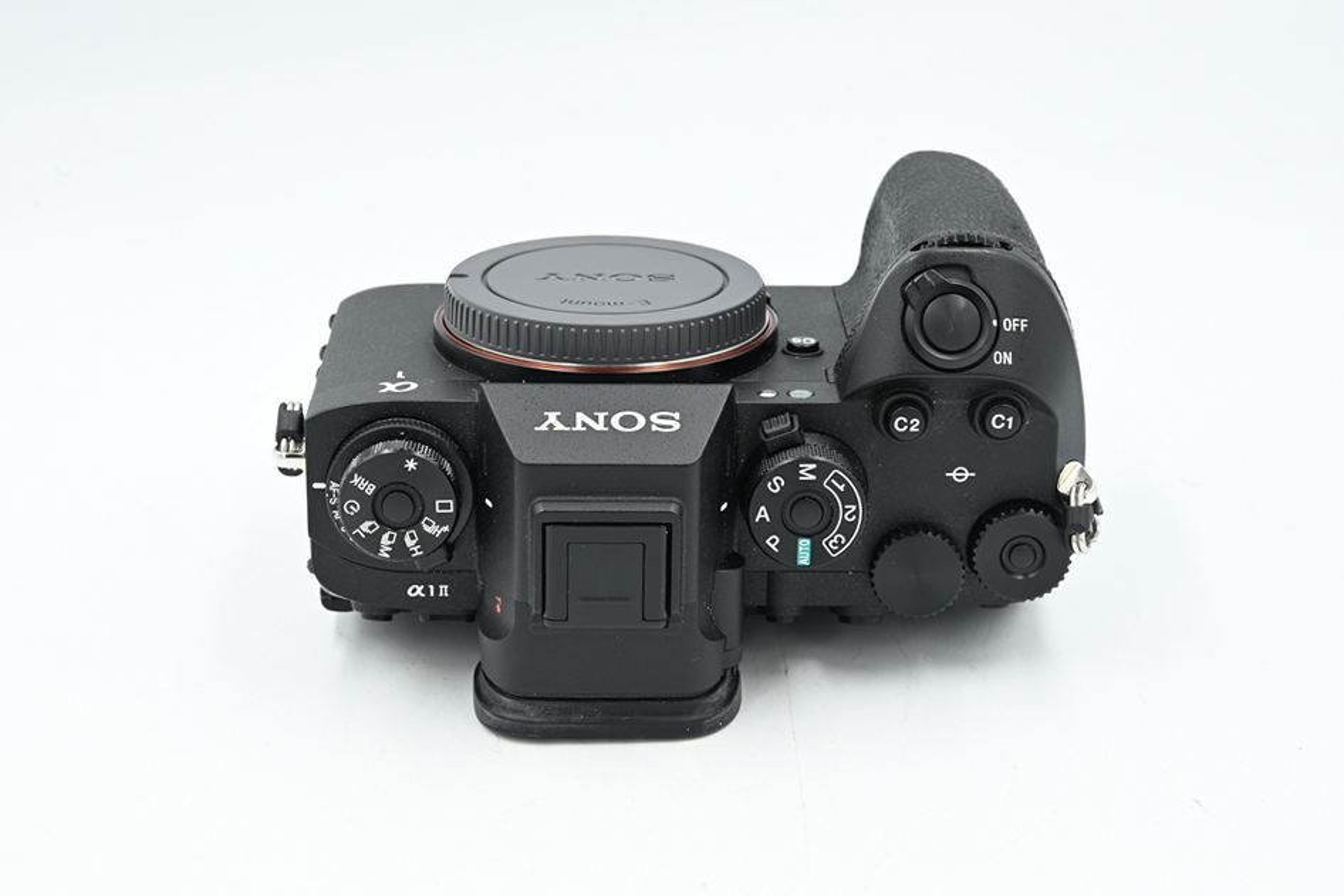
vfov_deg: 19.7
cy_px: 448
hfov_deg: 29.2
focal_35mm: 69
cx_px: 672
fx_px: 2576
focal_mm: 69
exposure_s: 1/10
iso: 100
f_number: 14
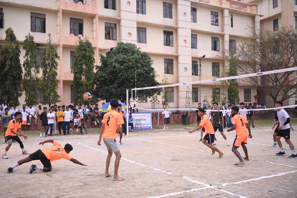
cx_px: 148
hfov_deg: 51.9
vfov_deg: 35.9
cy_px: 99
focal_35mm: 37
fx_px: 305
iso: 250
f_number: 4.5
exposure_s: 1/400
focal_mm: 37
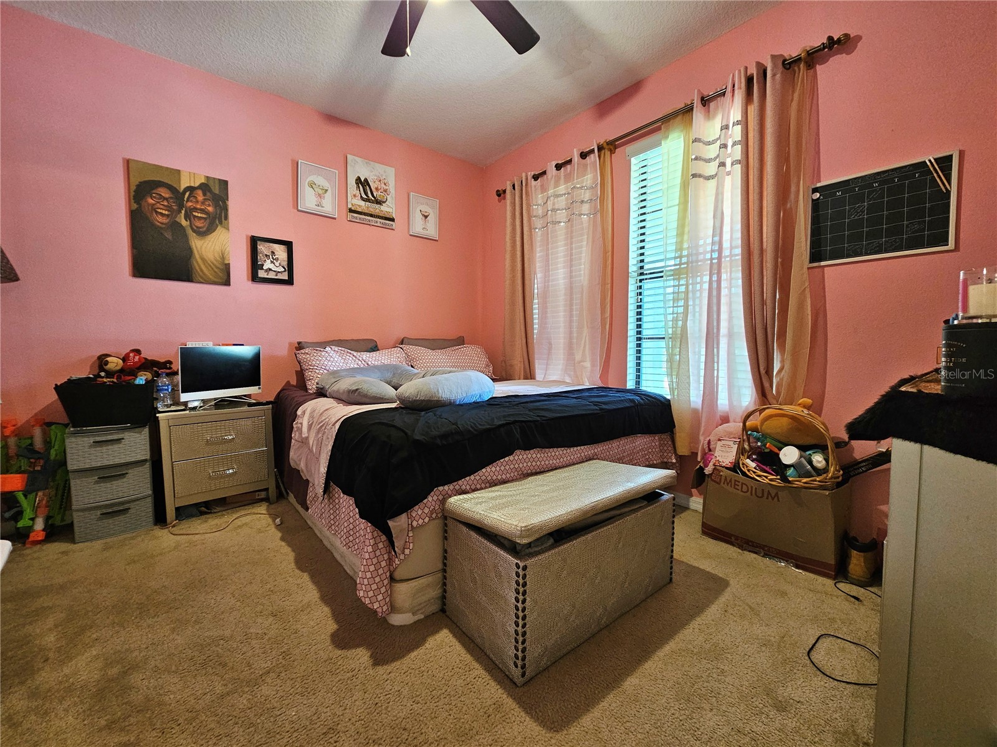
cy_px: 374
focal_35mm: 13
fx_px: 374
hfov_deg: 106.2
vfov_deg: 89.9
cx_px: 498
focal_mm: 2.2
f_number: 2.2
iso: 320
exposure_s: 1/30
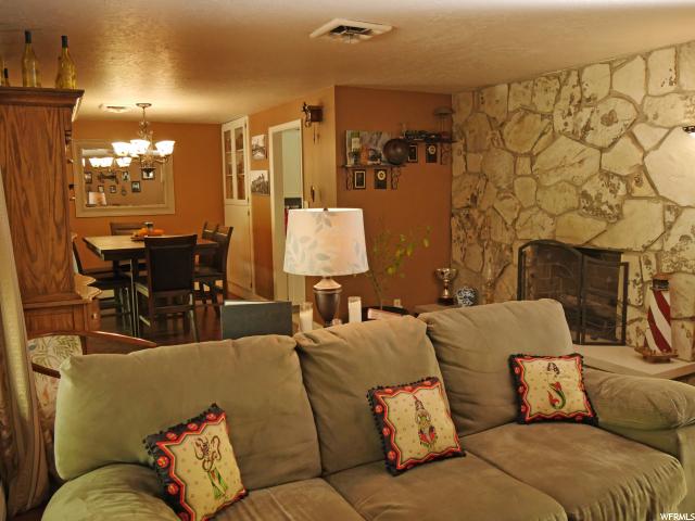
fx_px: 562
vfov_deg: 49.7
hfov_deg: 63.4
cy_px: 260
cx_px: 348
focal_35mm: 28
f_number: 3.5
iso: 1000
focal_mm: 14
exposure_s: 1/60
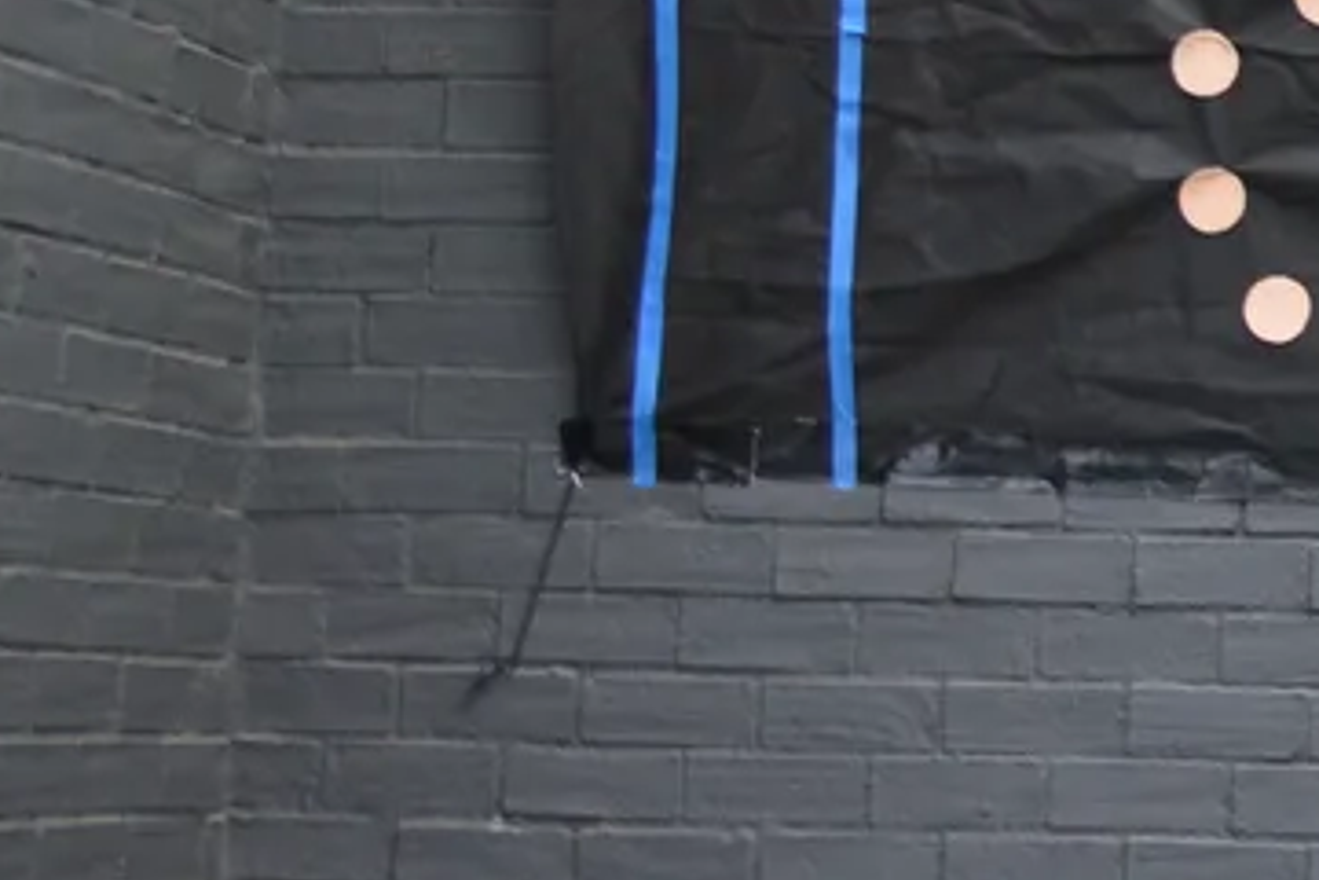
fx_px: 4763
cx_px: 2510
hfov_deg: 13.8
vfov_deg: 10.5
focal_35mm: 130
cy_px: 224
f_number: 4.5
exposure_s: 1/80
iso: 400
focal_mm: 22
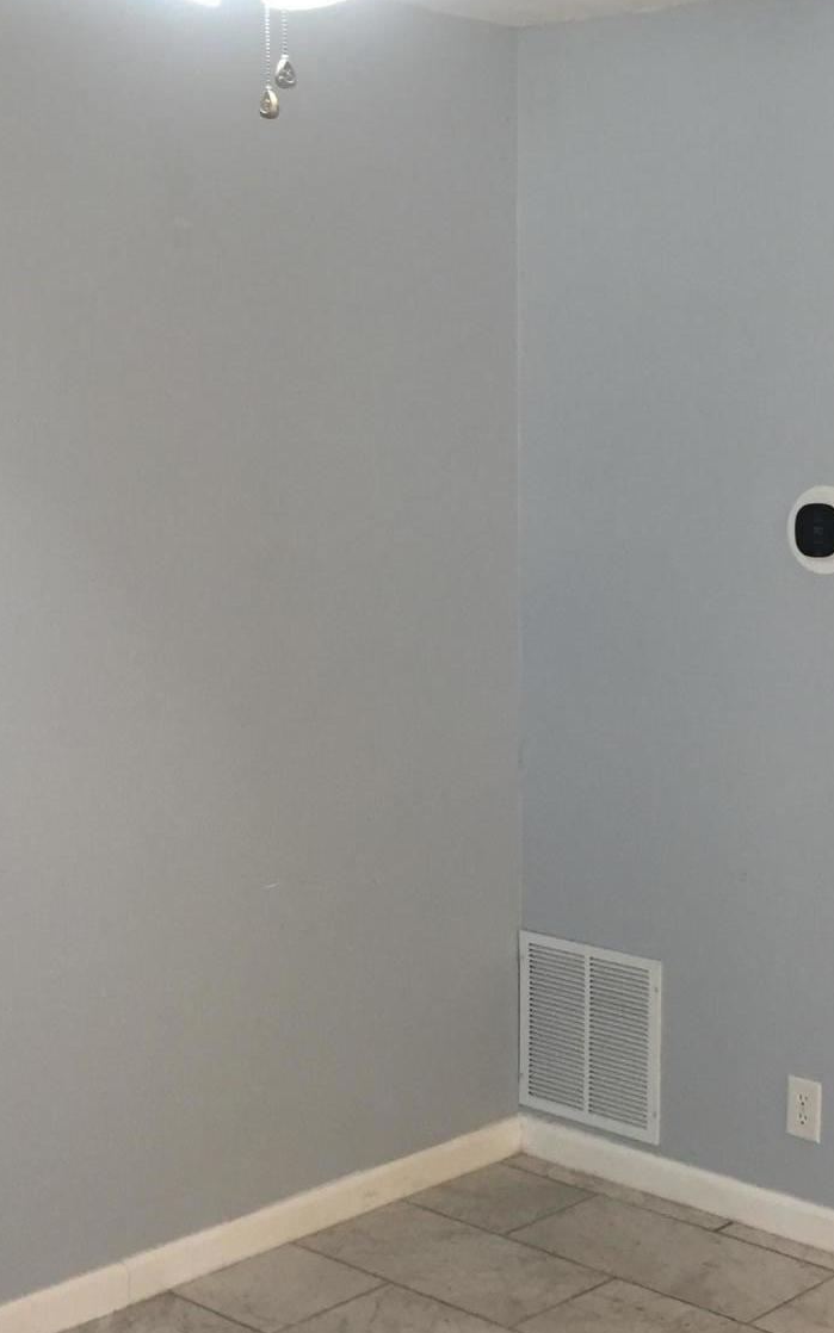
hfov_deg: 23.5
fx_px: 2000
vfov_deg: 36.9
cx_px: 556
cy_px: 708
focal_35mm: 55
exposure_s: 1/30
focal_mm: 4.15
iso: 80
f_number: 2.2
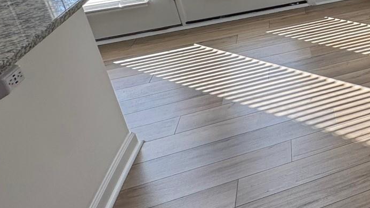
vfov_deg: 24.7
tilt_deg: -18.3
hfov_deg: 31.4
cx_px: 512
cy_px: -21
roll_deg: +2.9
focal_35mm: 45
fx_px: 441
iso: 40
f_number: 2.2
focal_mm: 2.22
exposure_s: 1/144
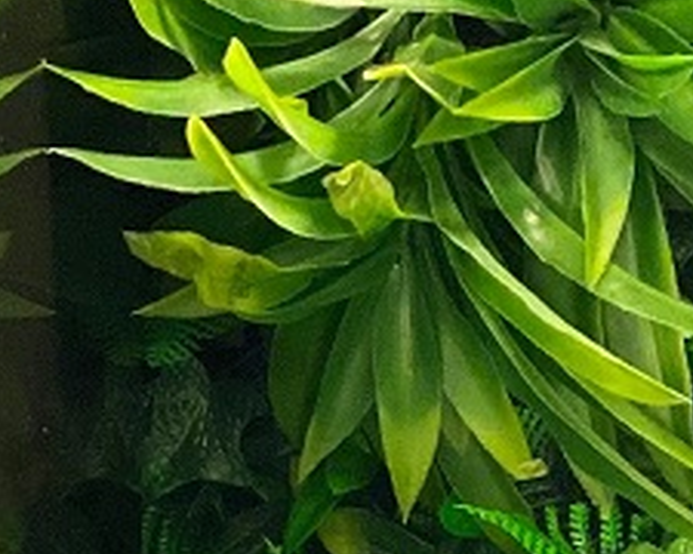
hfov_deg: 7.0
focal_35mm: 273
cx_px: -62
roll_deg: -0.6
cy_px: 1086
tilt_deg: -7.4
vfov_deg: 5.6
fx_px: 5599
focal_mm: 6
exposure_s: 1/33
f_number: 2
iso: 125
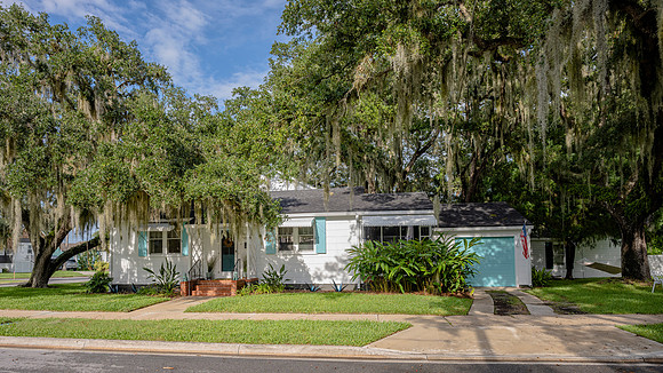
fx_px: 397
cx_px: 306
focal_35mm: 23
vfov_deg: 49.7
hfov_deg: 79.6
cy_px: 238
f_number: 5.6
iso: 100
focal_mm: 20
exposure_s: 1/200
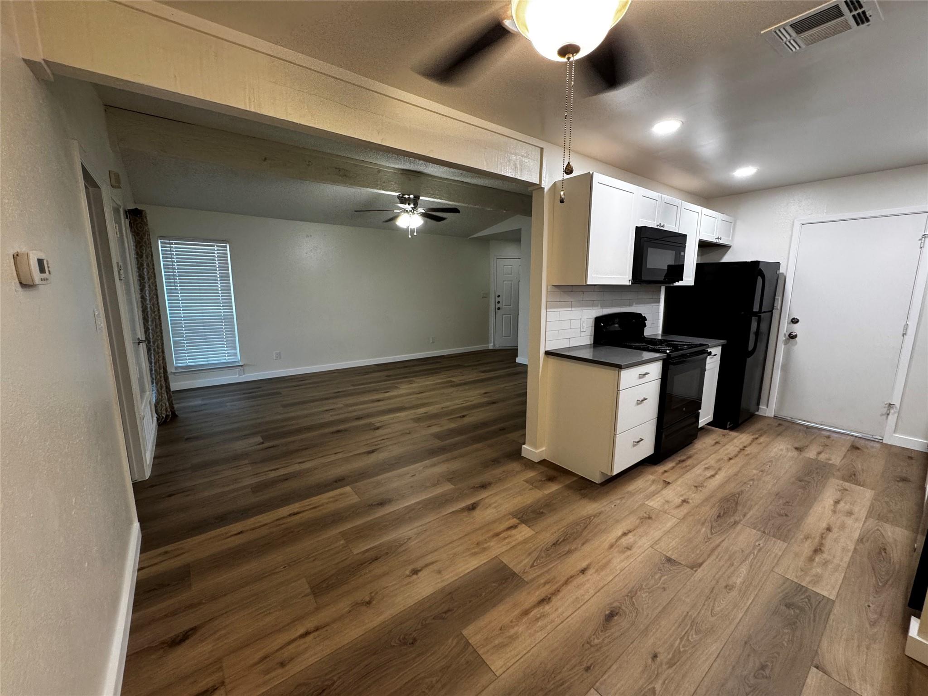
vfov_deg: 85.7
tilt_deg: -9.7
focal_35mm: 14
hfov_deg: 102.1
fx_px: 375
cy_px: 348
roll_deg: -0.2
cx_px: 464
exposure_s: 1/60
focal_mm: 2.22
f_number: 2.2
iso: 200
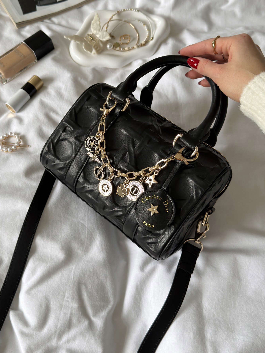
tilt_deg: -64.7
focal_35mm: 39
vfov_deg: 47.8
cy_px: 158
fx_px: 398
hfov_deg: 36.8
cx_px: 121
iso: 80
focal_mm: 6.76
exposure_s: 1/121
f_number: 1.78
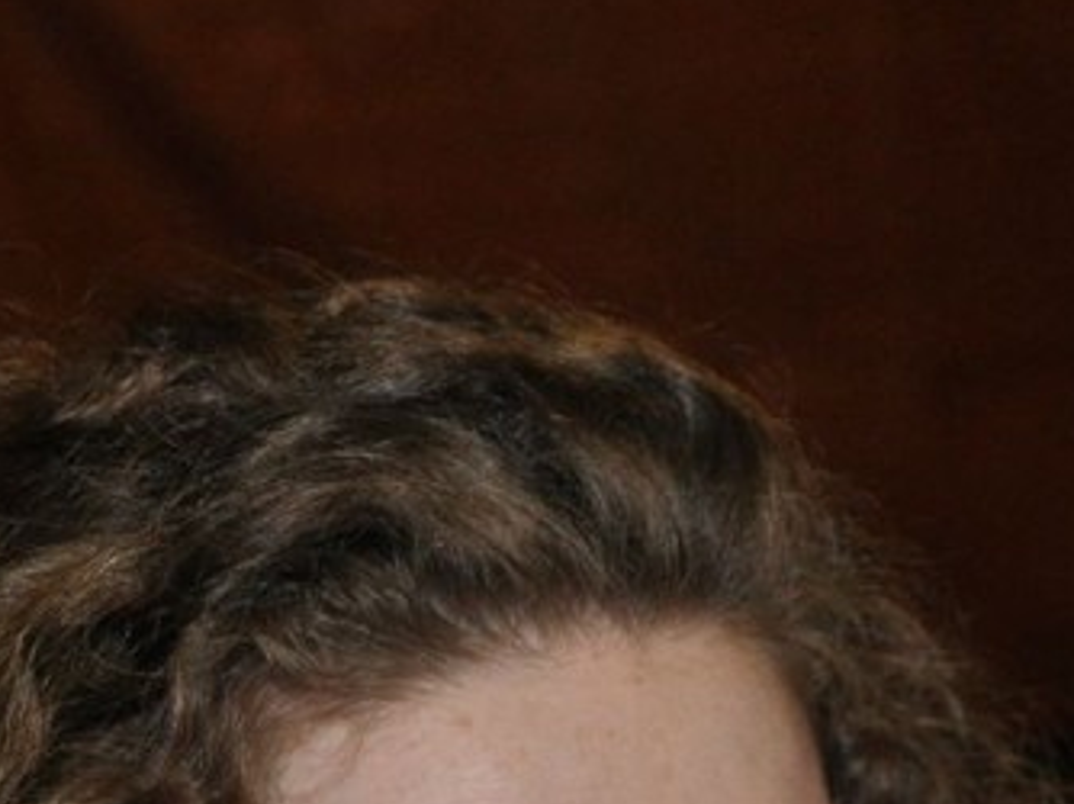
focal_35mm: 265
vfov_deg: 5.6
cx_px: 576
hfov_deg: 7.5
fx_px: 8216
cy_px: 1023
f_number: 5
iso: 800
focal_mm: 60
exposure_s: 1/60
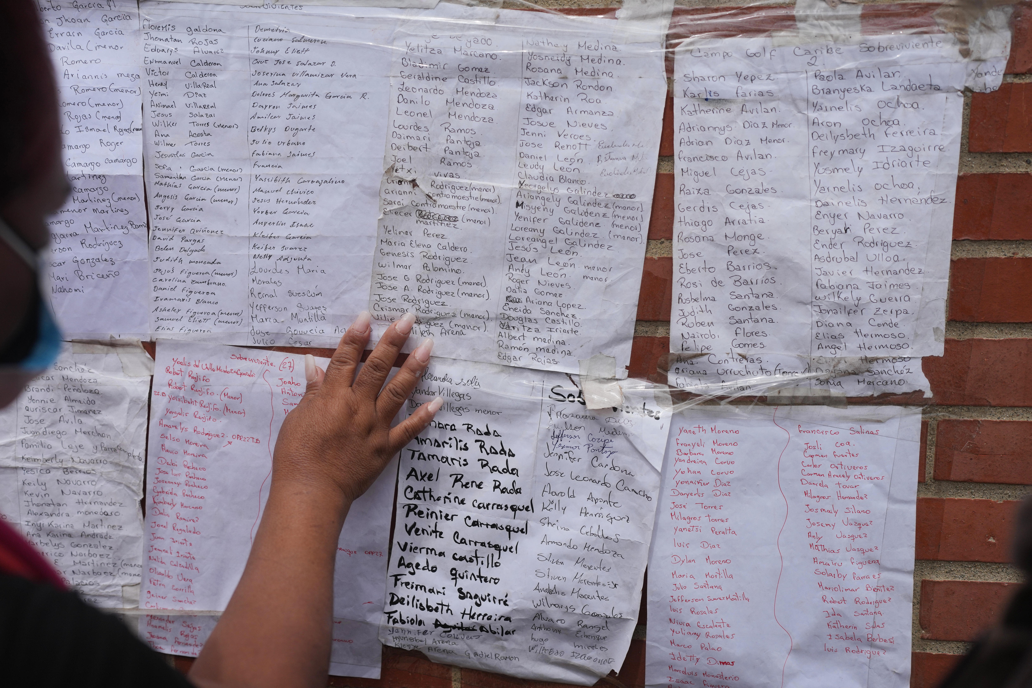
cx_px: 516
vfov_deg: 37.8
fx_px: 1003
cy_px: 344
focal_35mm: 35
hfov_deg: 54.4
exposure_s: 1/10000
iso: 250
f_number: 2.8
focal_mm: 35
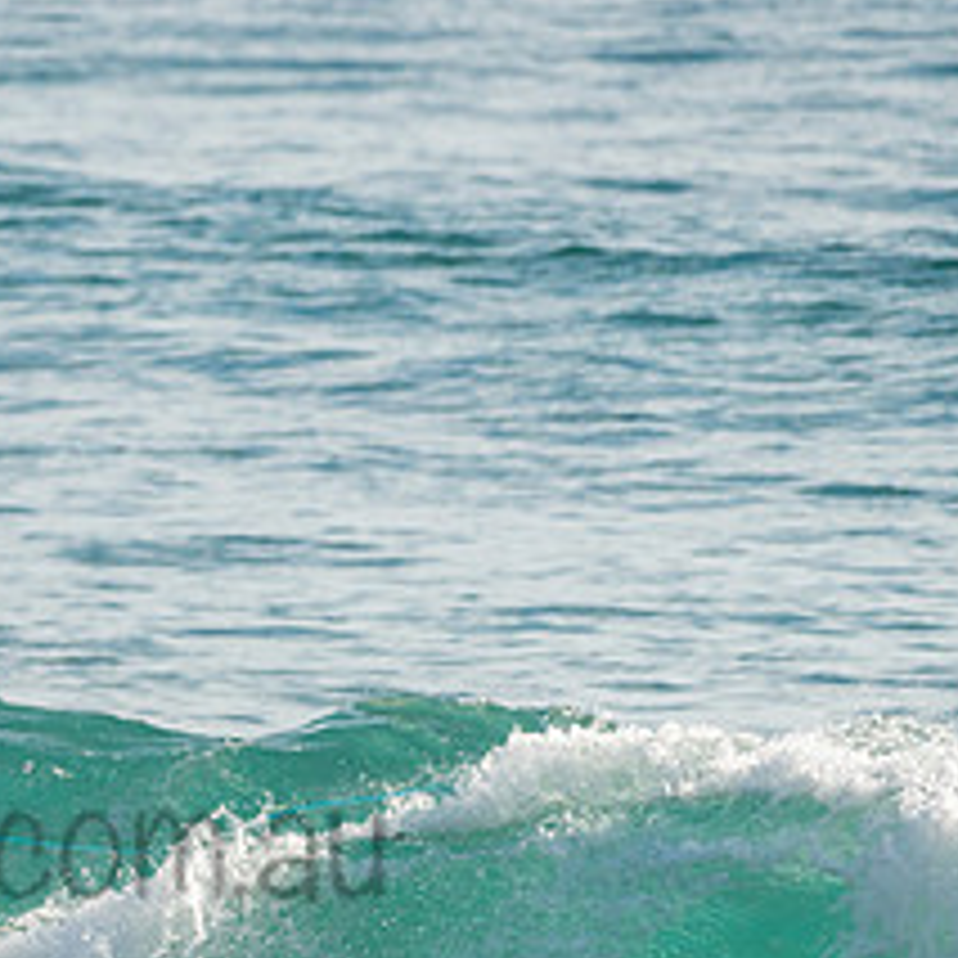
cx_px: -90
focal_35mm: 1160
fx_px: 36320
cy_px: 794
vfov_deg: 1.5
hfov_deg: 1.5
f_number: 5.6
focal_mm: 500
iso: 180
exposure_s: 1/2000
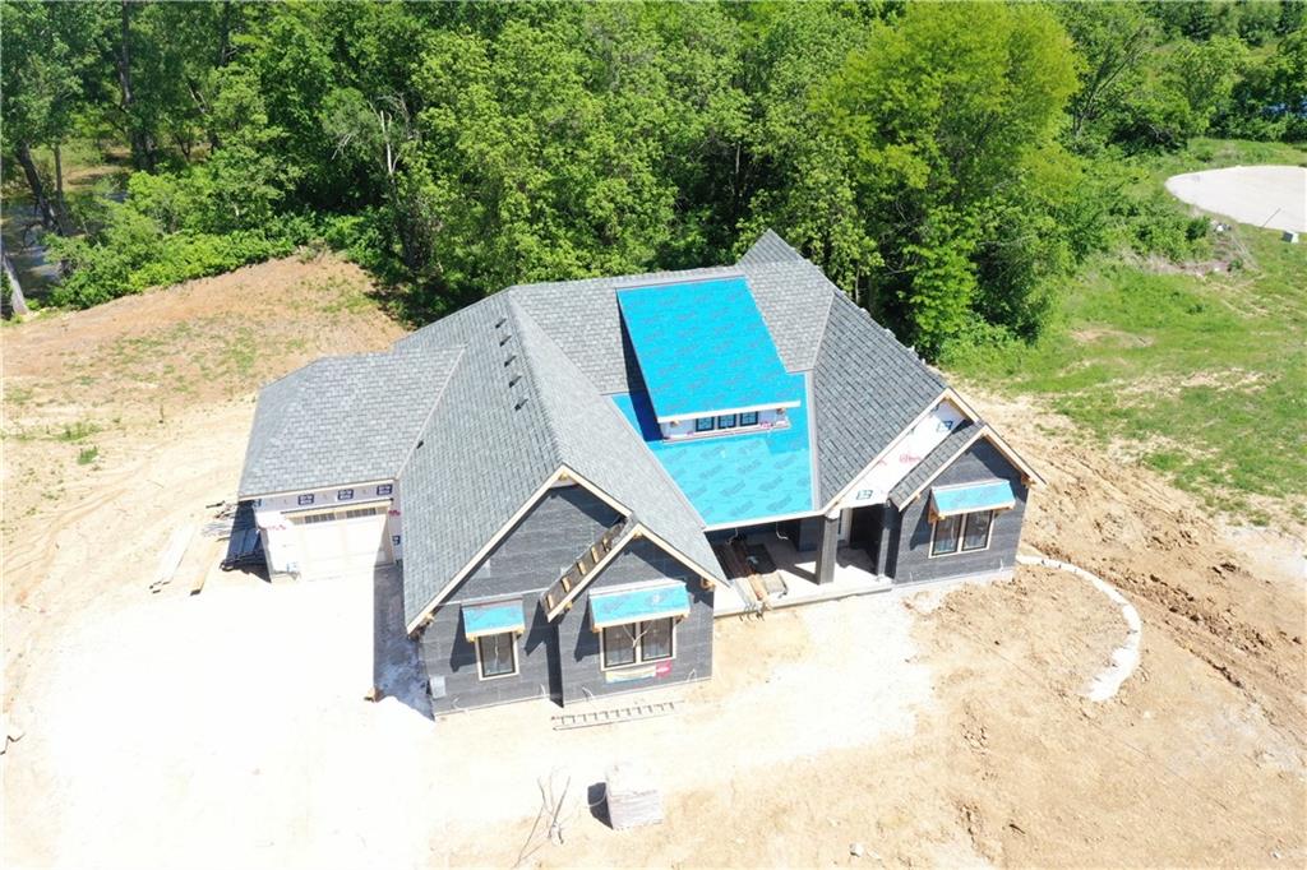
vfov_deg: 46.4
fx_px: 1016
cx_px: 654
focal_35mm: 28
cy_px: 435
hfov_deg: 65.5
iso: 400
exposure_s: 1/320
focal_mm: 10.26
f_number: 9
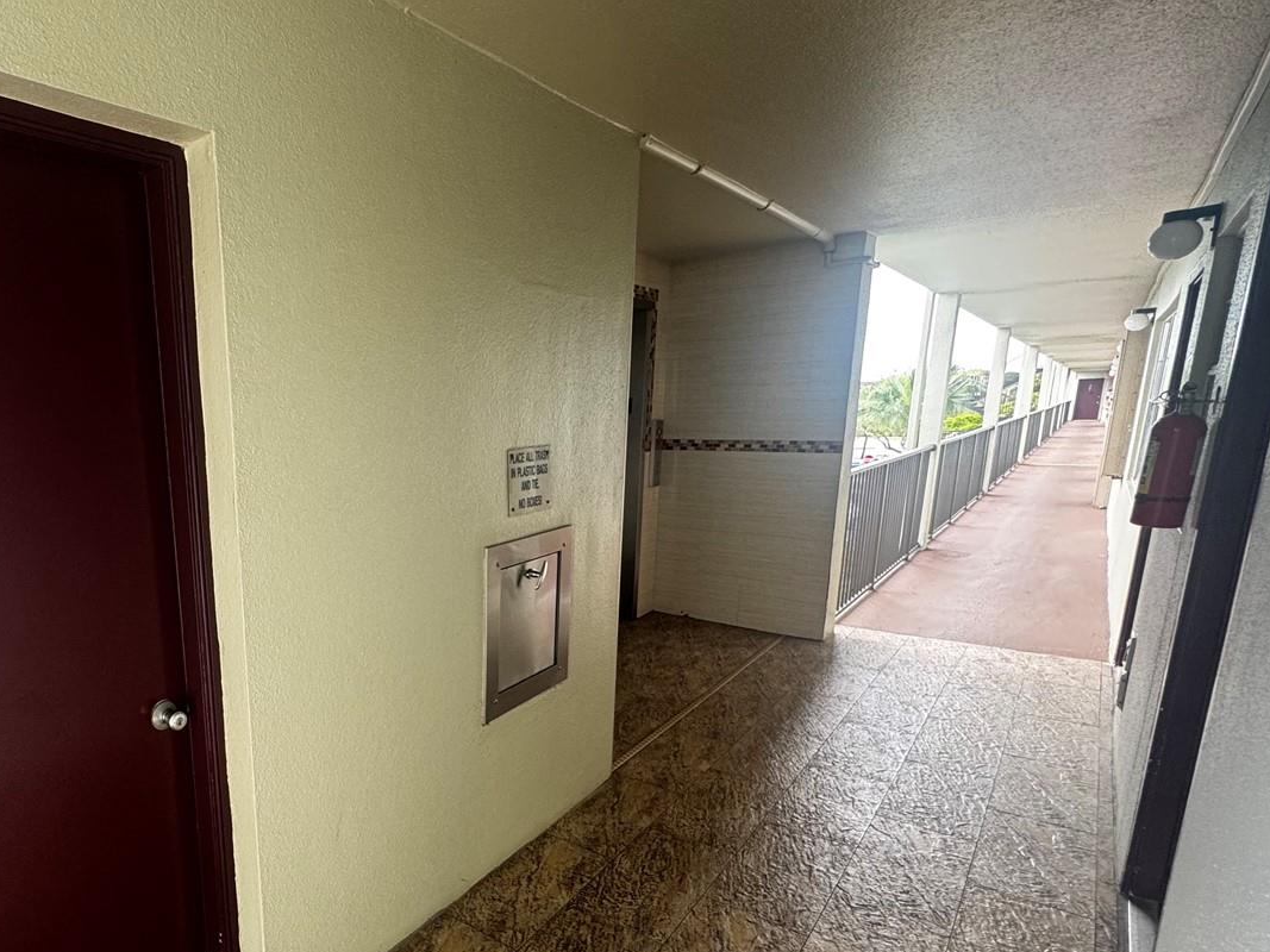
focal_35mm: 21
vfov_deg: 62.8
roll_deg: +1.7
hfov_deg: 75.0
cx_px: 367
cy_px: 580
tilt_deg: -13.5
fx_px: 770
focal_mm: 2.22
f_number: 2.2
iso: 125
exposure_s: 1/99
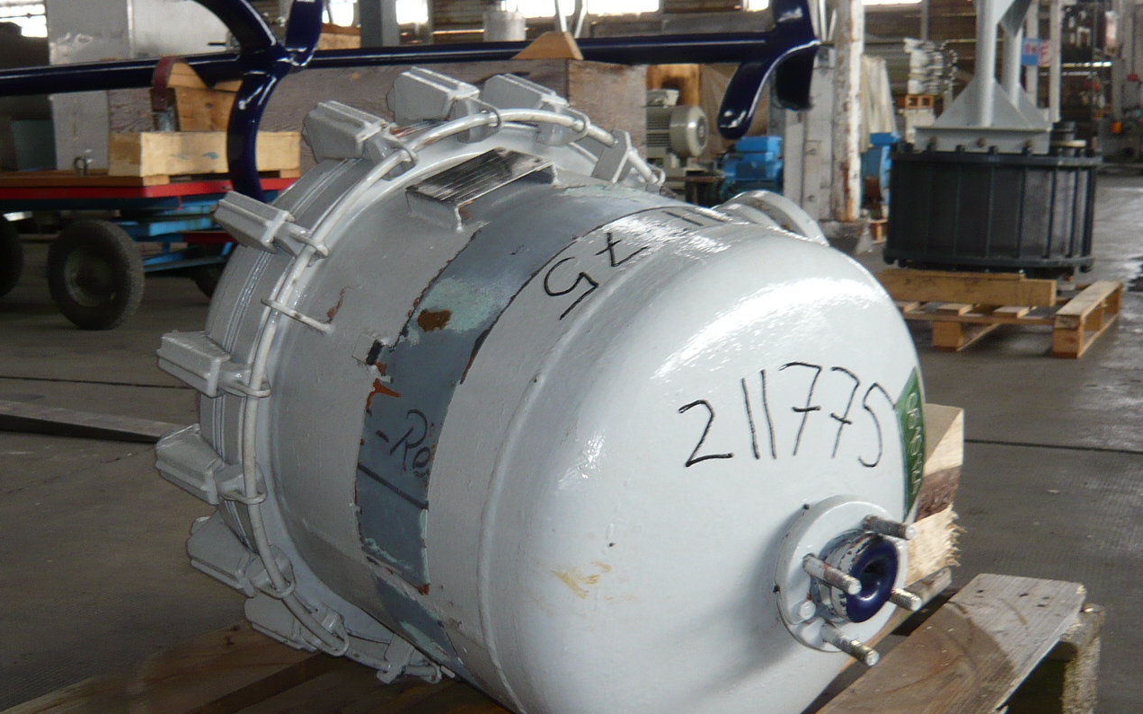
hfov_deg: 41.8
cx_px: 569
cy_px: 415
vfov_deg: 26.8
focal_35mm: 48
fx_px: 1495
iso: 100
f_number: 2.9
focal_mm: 4.9
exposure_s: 1/30
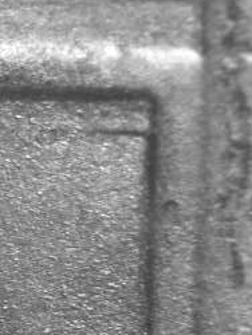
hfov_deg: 4.1
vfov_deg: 5.4
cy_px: 264
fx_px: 3547
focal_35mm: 366
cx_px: 54
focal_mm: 29.7
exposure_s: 1/7.6
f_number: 4.9
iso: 100
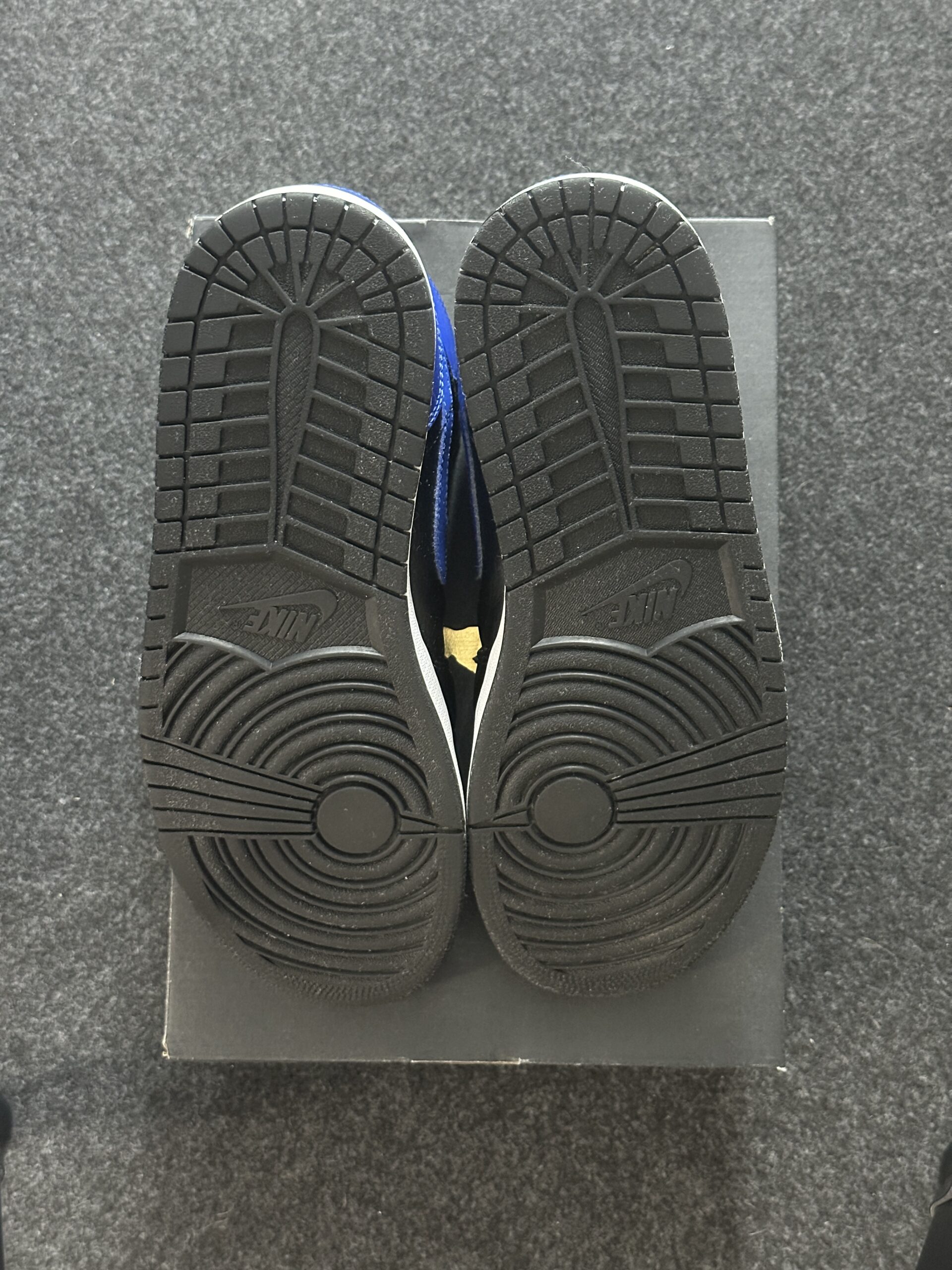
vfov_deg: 39.7
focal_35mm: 48
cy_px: 635
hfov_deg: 30.3
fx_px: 1760
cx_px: 476
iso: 640
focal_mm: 6.86
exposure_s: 1/20
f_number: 1.78
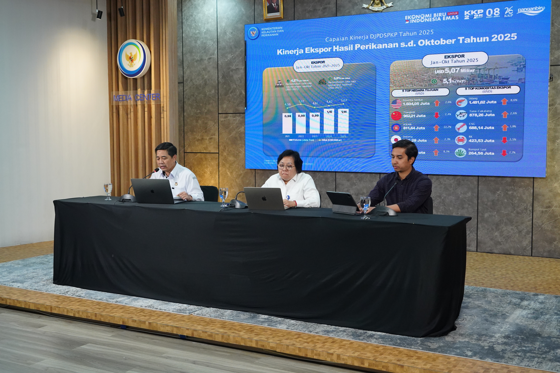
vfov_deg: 31.9
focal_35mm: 42
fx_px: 653
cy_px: 186
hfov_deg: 46.4
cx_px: 280
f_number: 5.6
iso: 5000
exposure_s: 1/125
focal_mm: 42
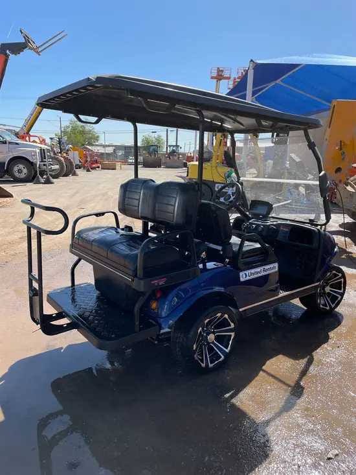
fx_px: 356
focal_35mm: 26
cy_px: 238
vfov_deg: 67.3
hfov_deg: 53.1
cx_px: 178
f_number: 1.6
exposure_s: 1/2304
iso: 32
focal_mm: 4.2
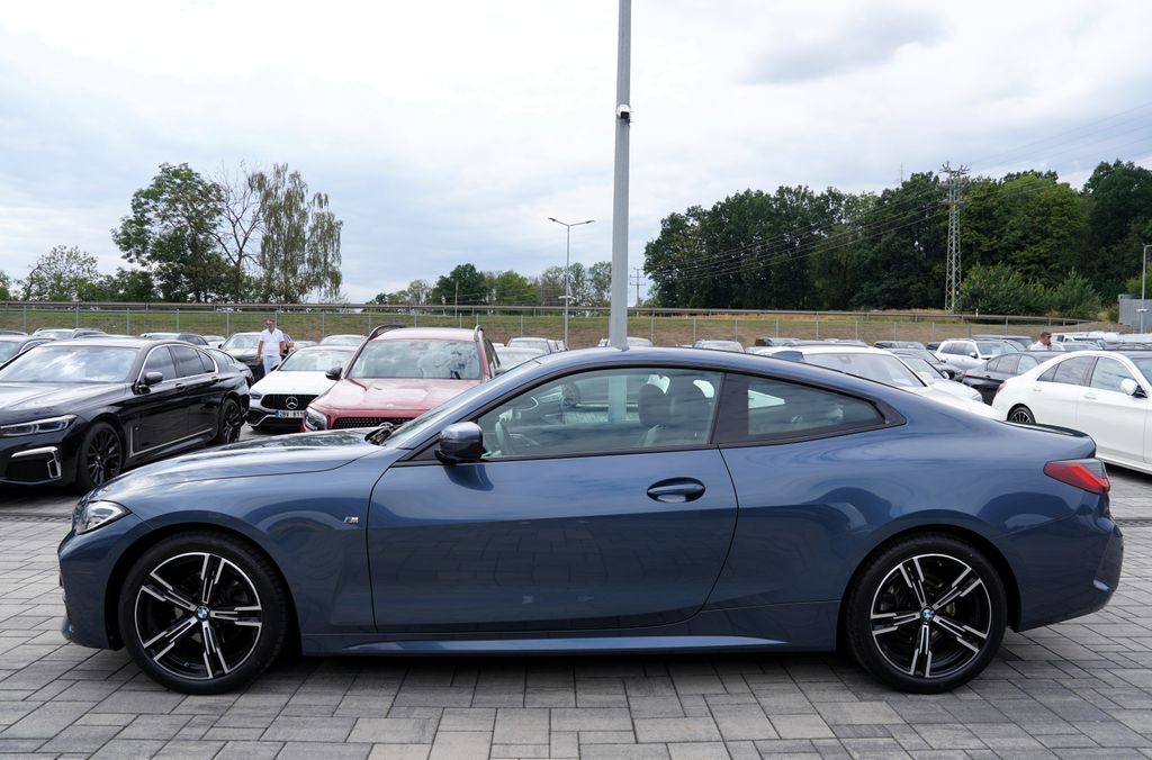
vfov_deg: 52.8
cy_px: 380
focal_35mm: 24
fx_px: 766
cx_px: 576
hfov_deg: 73.9
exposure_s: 1/200
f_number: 7.1
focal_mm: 24
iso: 100
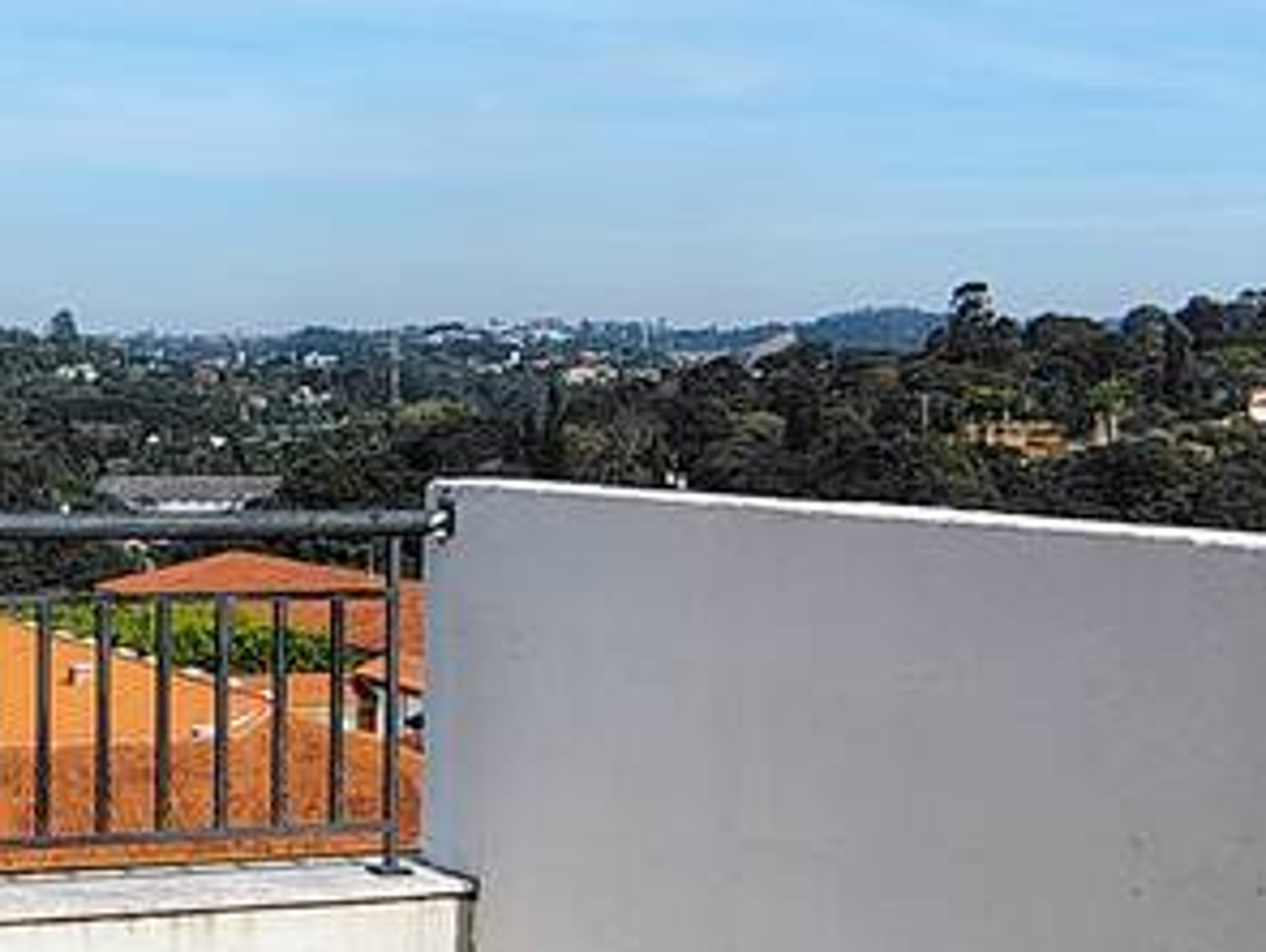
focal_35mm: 78
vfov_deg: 18.9
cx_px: -13
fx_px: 2856
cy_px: 437
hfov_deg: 23.9
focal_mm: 2.13
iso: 120
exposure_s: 1/1541
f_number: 2.2
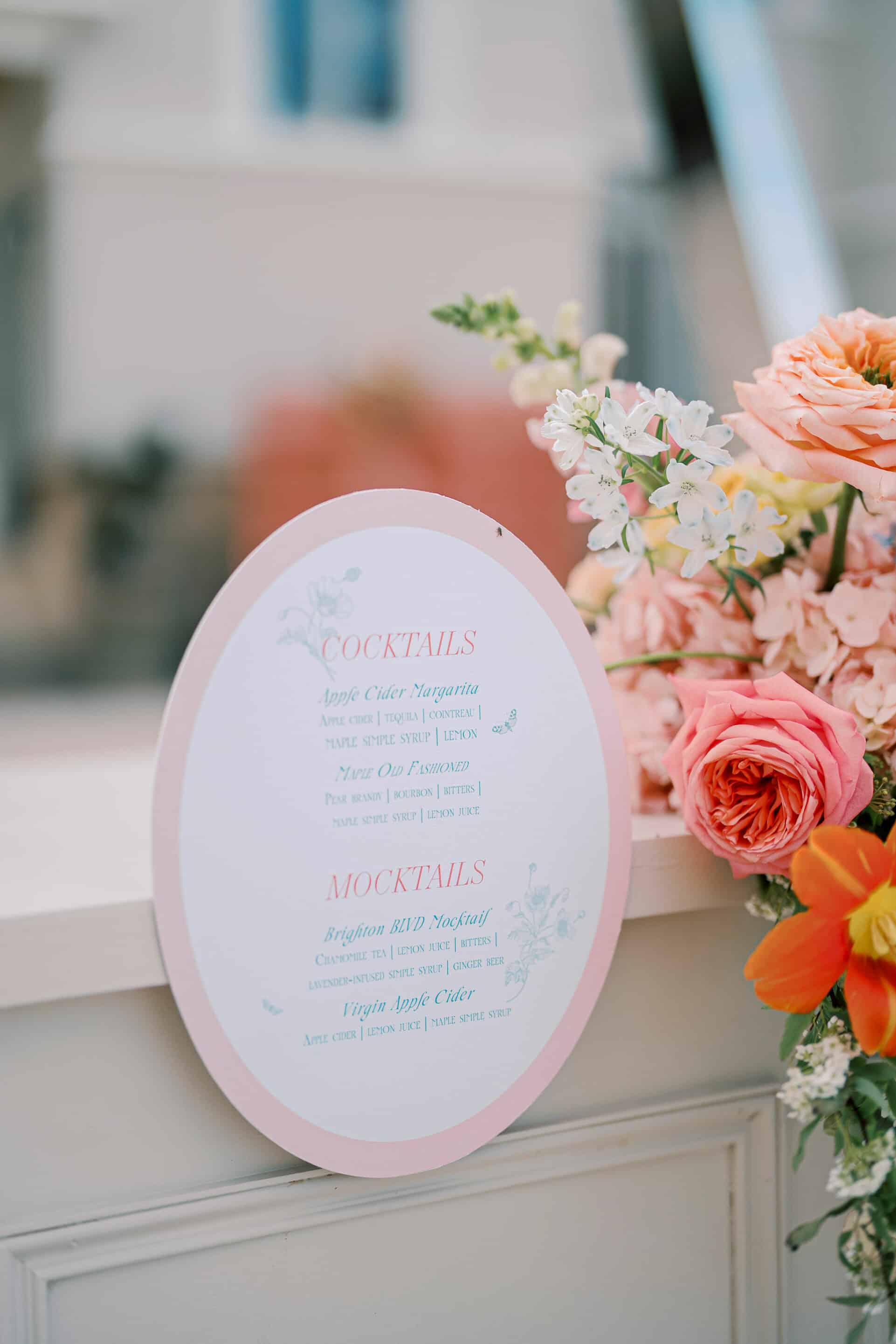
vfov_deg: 39.6
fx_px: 1867
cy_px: 672
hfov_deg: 27.0
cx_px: 448
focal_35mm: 50
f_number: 1.2
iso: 100
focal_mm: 50
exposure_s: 1/2000
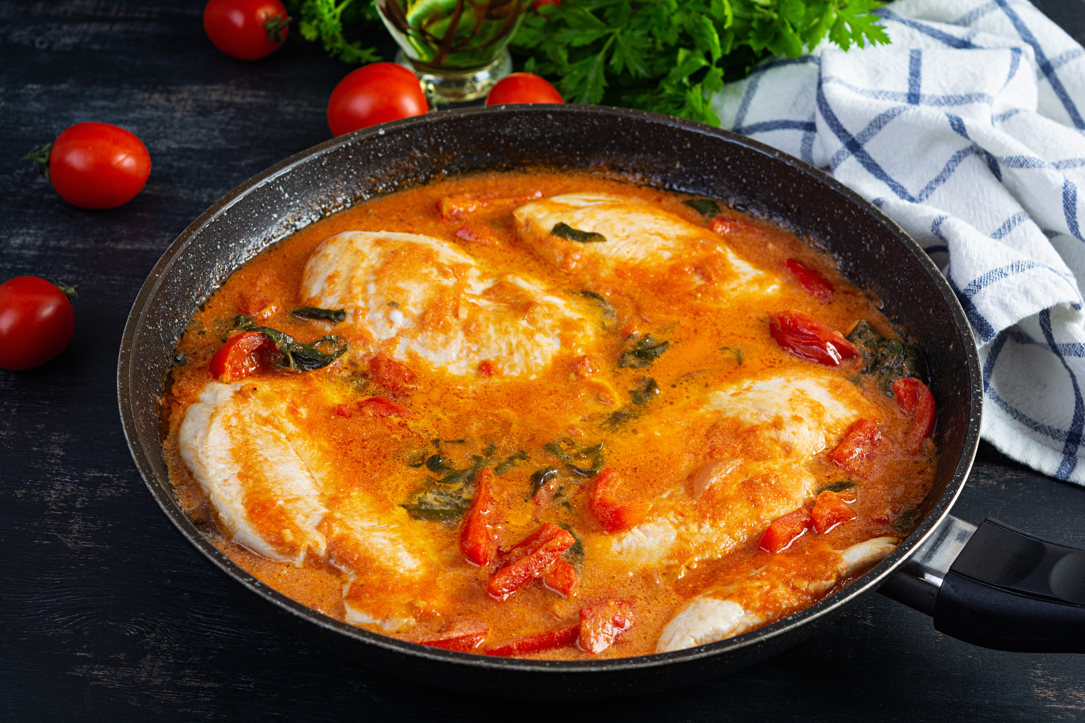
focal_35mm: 78
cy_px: 362
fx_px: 2351
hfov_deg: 26.0
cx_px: 542
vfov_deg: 17.5
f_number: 7.1
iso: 100
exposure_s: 1/100
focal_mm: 52
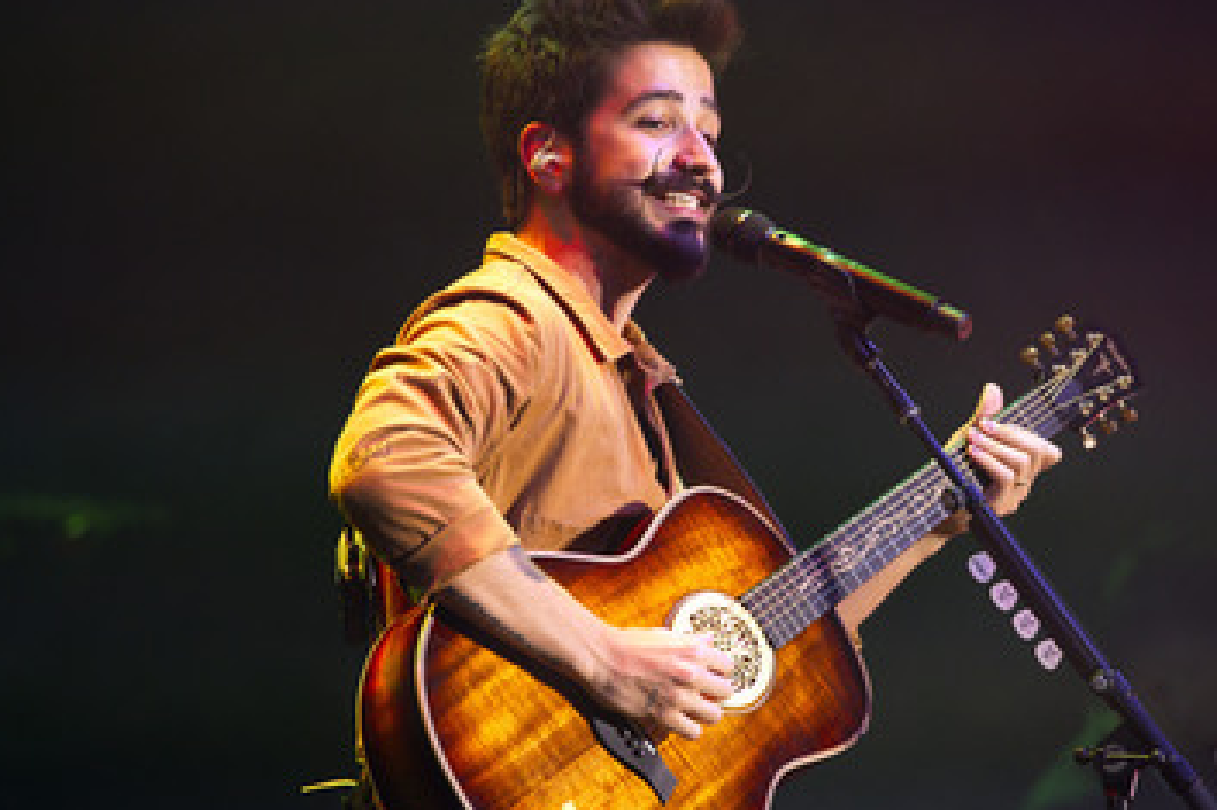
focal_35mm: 383
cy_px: 403
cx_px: 757
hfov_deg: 5.4
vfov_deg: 3.6
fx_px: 12941
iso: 1600
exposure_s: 1/500
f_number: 4
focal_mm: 300
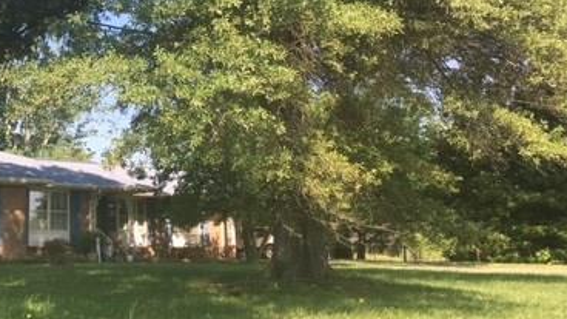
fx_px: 827
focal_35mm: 55
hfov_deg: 36.3
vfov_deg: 21.6
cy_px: 72
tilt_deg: +11.4
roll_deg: +0.9
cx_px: 99
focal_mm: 4.15
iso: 25
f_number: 2.2
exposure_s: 1/466
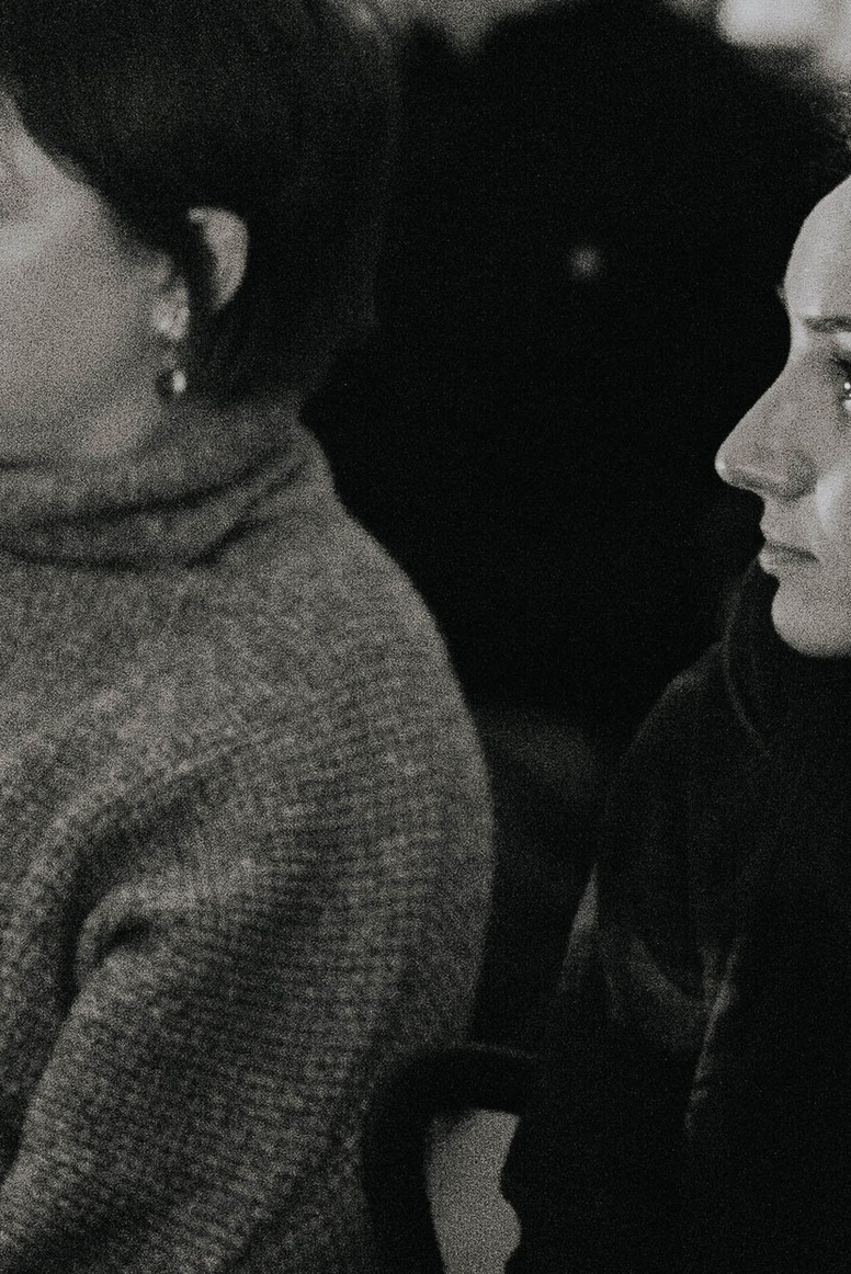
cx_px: 869
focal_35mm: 165
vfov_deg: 12.4
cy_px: 449
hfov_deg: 8.3
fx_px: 5843
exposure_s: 1/100
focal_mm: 50
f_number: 1.8
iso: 5000
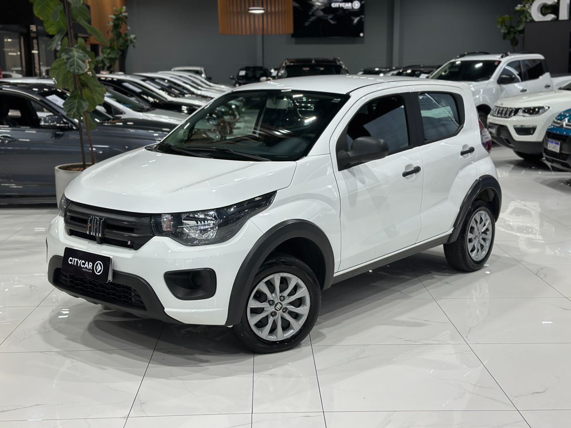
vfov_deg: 30.3
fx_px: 792
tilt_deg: -10.9
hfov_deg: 39.7
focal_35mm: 48
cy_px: 214
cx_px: 286
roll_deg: +0.3
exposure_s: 1/120
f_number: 1.78
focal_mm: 6.86
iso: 100
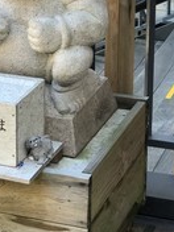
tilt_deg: -21.7
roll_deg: +0.7
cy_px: 78
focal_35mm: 146
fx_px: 979
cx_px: 41
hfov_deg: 10.1
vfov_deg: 13.5
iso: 80
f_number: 2.8
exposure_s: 1/120
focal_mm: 6.6
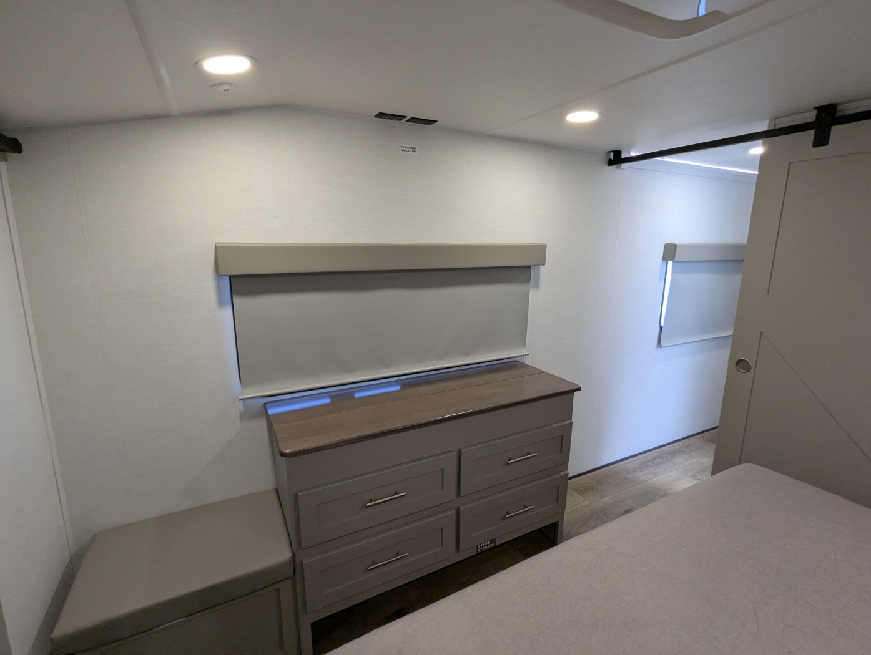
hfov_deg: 94.4
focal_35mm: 16
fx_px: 403
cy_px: 328
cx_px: 436
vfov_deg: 78.2
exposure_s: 1/139
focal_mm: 2.35
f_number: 2.2
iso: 248
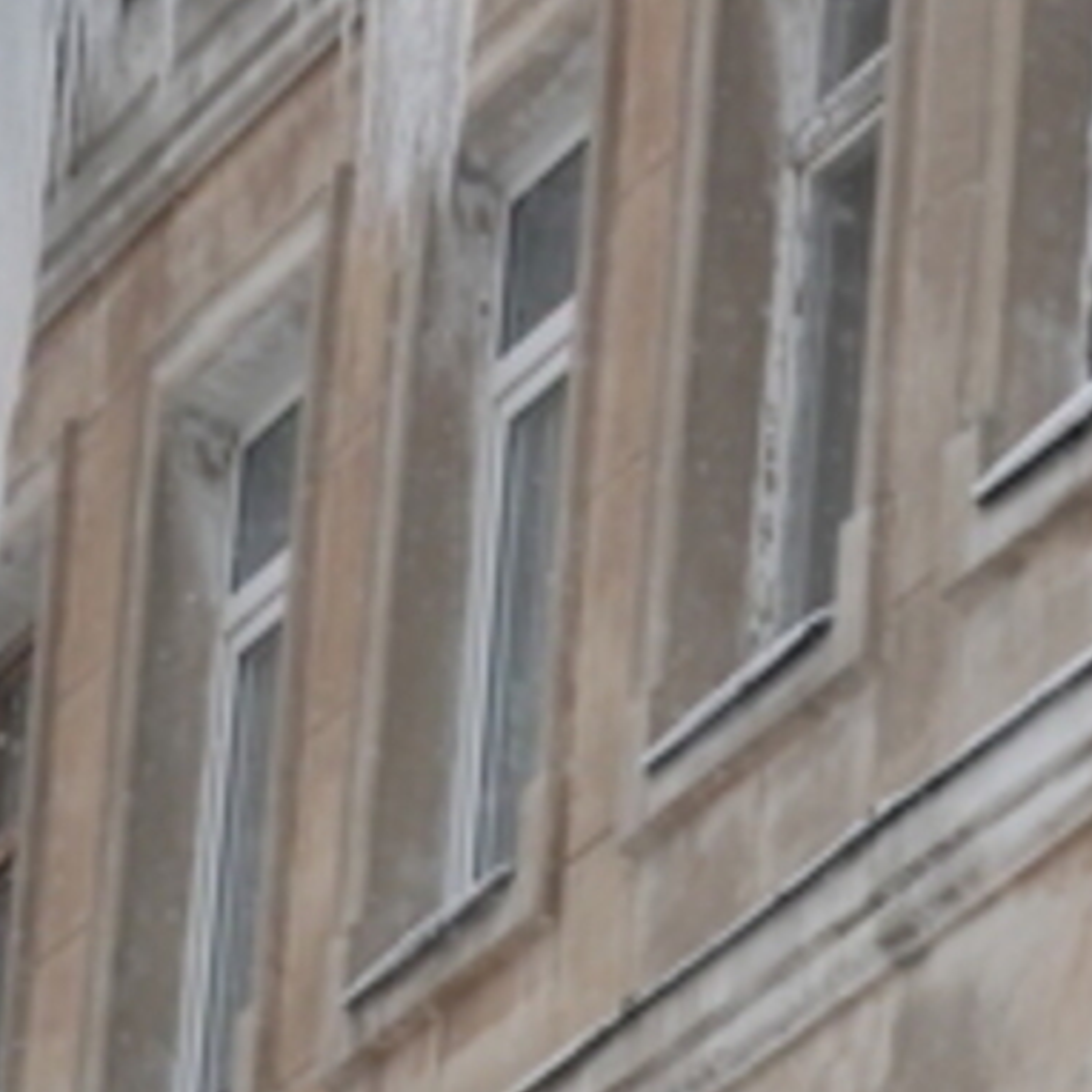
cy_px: 114
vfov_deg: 4.5
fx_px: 13741
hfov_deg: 4.6
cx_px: 415
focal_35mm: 385
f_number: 5.6
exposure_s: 1/90
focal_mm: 90
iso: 800
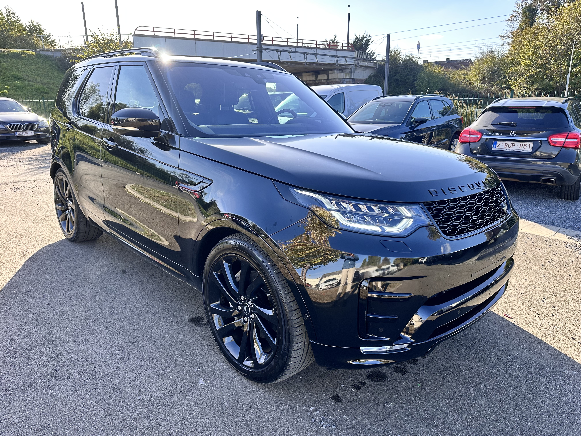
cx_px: 290
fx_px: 403
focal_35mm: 24
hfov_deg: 71.6
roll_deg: +1.0
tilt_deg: -12.5
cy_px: 218
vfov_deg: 56.8
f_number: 1.78
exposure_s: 1/803
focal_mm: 6.86
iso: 80
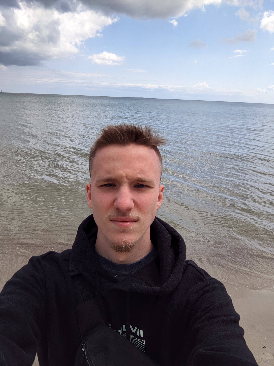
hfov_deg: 56.8
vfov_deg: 71.6
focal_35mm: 24
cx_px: 137
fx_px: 253
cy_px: 183
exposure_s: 1/1595
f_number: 2
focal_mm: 2.57
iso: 47
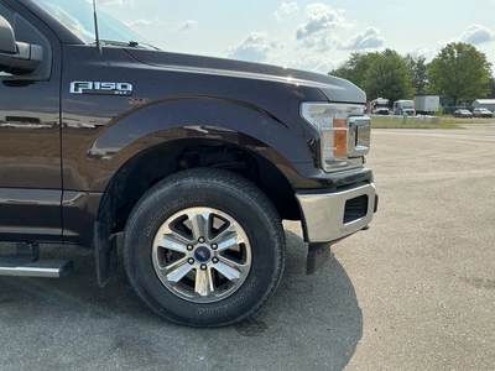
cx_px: 248
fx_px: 400
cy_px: 186
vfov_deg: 49.7
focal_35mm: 28
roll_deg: +0.2
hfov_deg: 63.4
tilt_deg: -8.3
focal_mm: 3
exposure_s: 1/944
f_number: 1.8
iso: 25
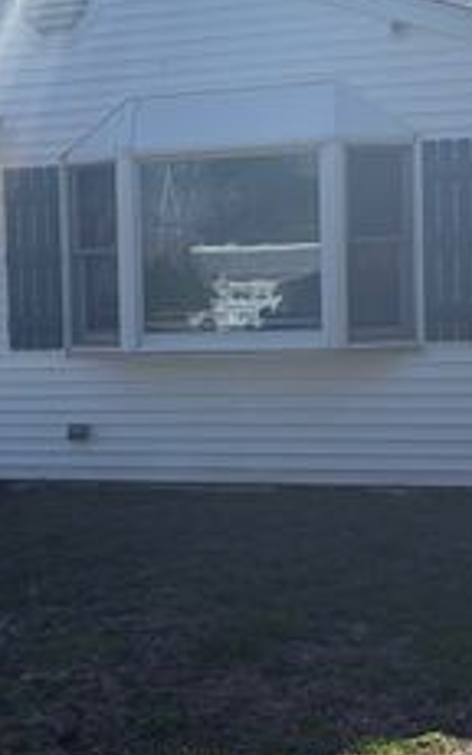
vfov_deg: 34.0
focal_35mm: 60
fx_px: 1233
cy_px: 333
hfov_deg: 21.2
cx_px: 52
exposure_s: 1/2865
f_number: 1.6
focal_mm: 5.96
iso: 50
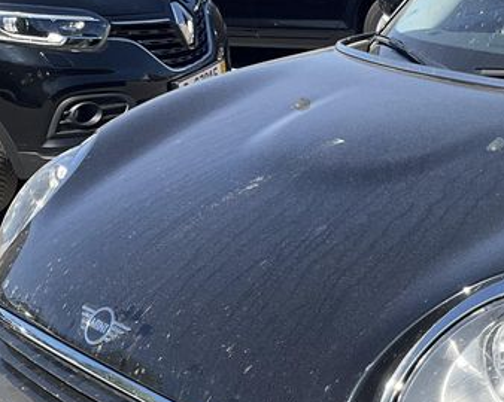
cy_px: 438
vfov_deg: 21.6
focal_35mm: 67
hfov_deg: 26.1
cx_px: 561
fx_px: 999
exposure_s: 1/1279
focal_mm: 3
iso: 25
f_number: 1.8
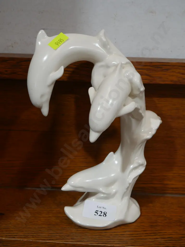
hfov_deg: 30.3
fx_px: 342
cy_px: 124
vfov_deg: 39.6
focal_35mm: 48
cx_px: 92
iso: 500
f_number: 5.2
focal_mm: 24
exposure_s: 1/60
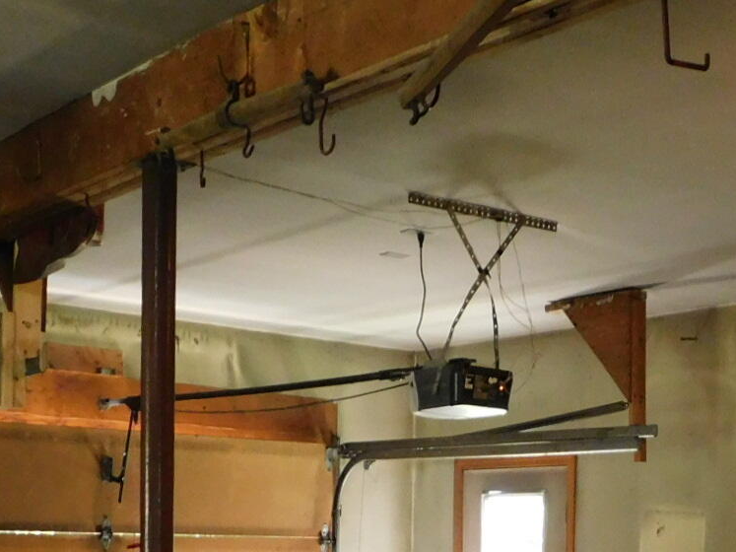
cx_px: 549
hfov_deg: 27.4
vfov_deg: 19.4
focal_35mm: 70
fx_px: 1488
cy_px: 722
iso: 400
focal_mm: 4
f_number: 3
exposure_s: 1/25
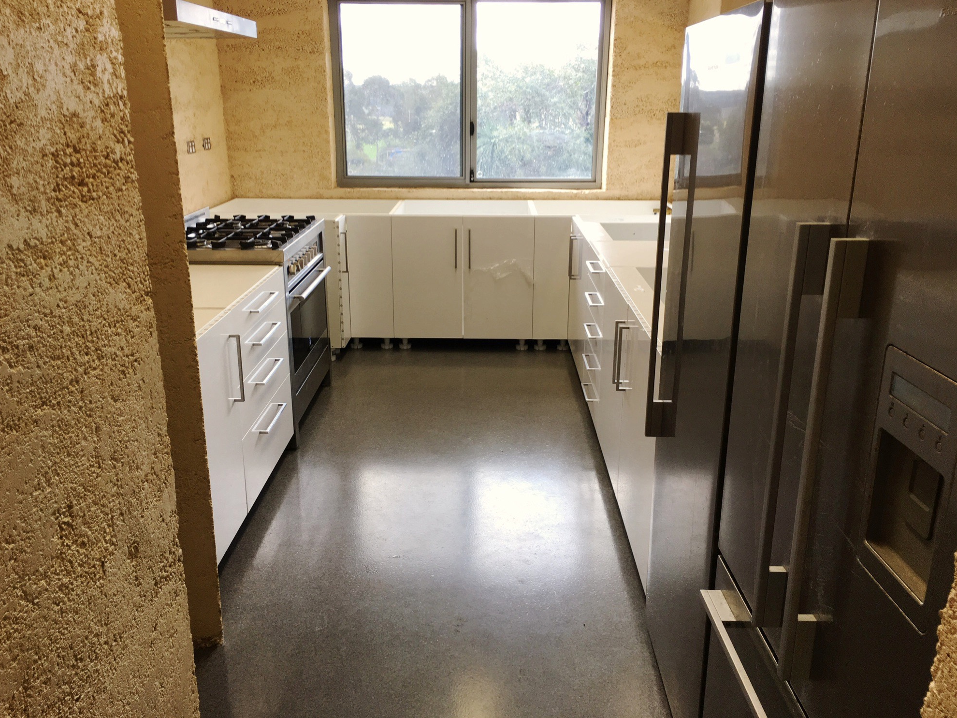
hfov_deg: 60.0
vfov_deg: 46.8
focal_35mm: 30
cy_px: 354
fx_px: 829
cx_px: 466
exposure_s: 1/100
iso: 40
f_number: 2.2
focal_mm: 4.15
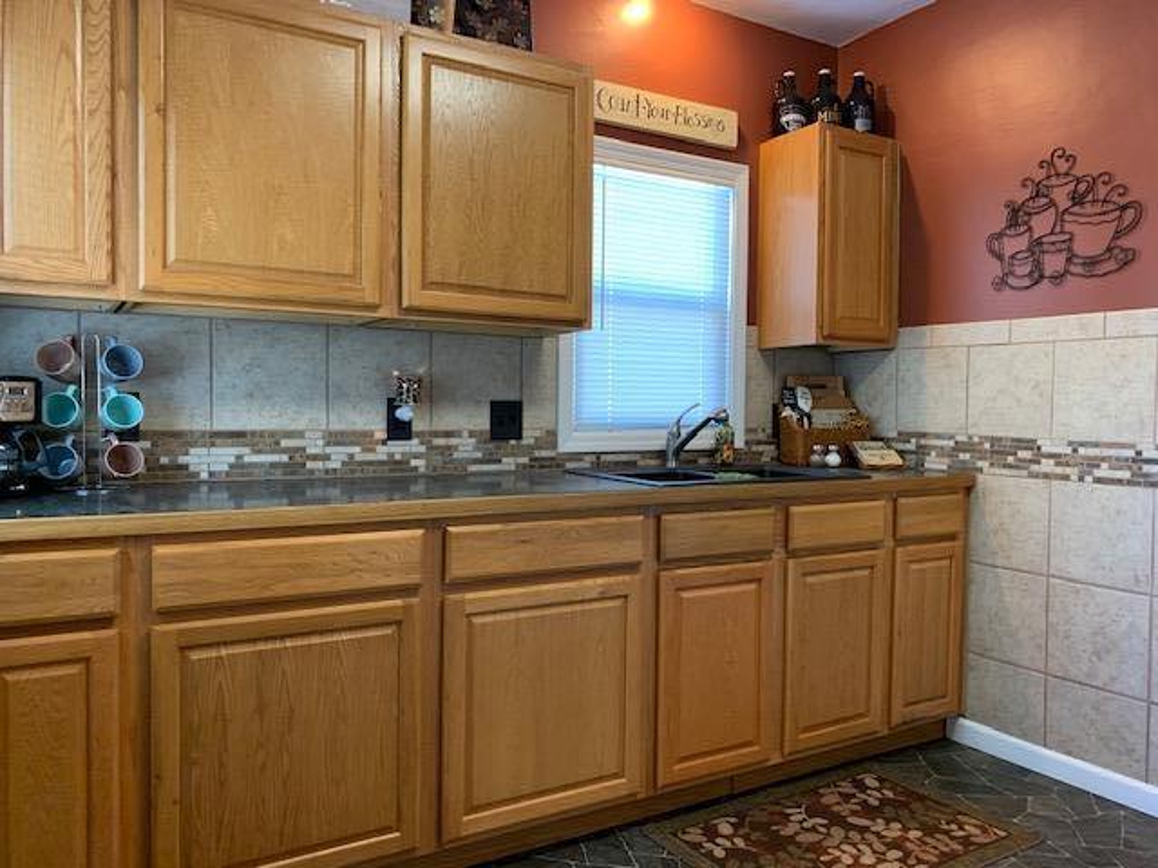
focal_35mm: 26
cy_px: 434
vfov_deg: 53.1
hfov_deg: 67.3
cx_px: 579
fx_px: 870
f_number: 1.8
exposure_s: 1/60
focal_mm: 4.25
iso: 250
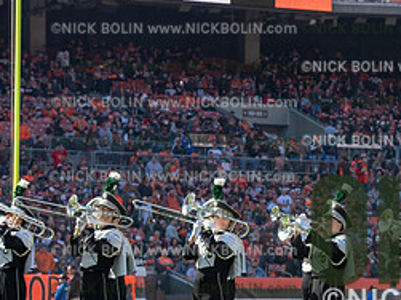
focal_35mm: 211
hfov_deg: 9.3
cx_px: 423
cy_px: 251
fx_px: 2443
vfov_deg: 7.0
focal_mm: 95
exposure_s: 1/2000
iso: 400
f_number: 5
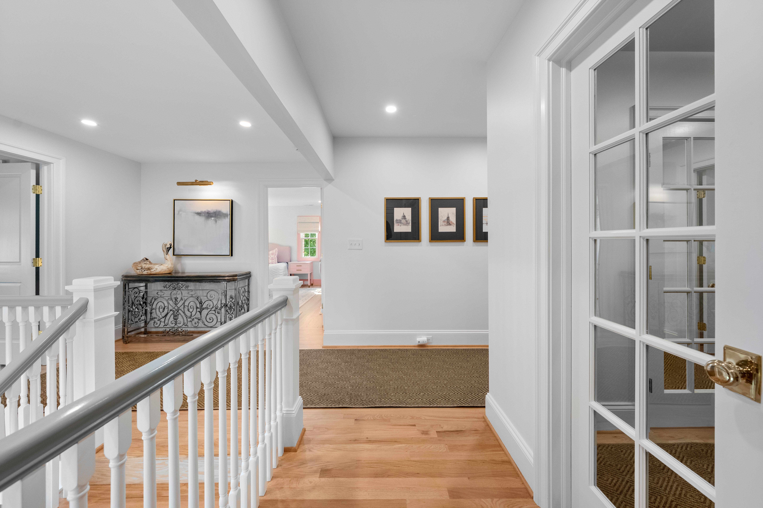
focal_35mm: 12
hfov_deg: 112.6
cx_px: 382
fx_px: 254
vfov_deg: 90.0
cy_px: 254
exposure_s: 1/20
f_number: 6.3
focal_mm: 12
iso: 1250
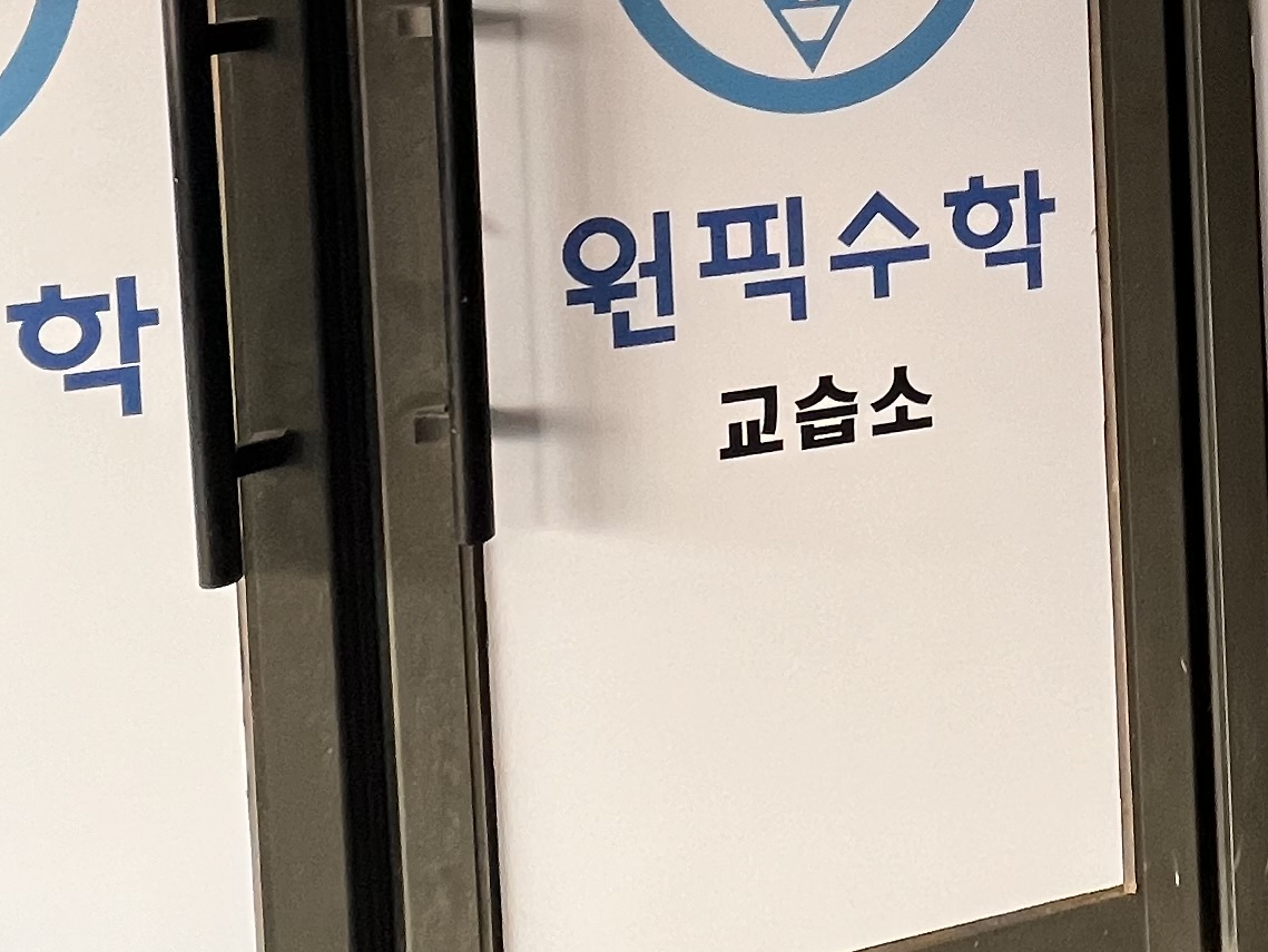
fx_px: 1686
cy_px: -204
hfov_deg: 36.6
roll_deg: +2.5
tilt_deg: -0.5
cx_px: 1300
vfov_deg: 27.5
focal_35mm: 46
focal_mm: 1.57
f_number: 1.8
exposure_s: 1/120
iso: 200
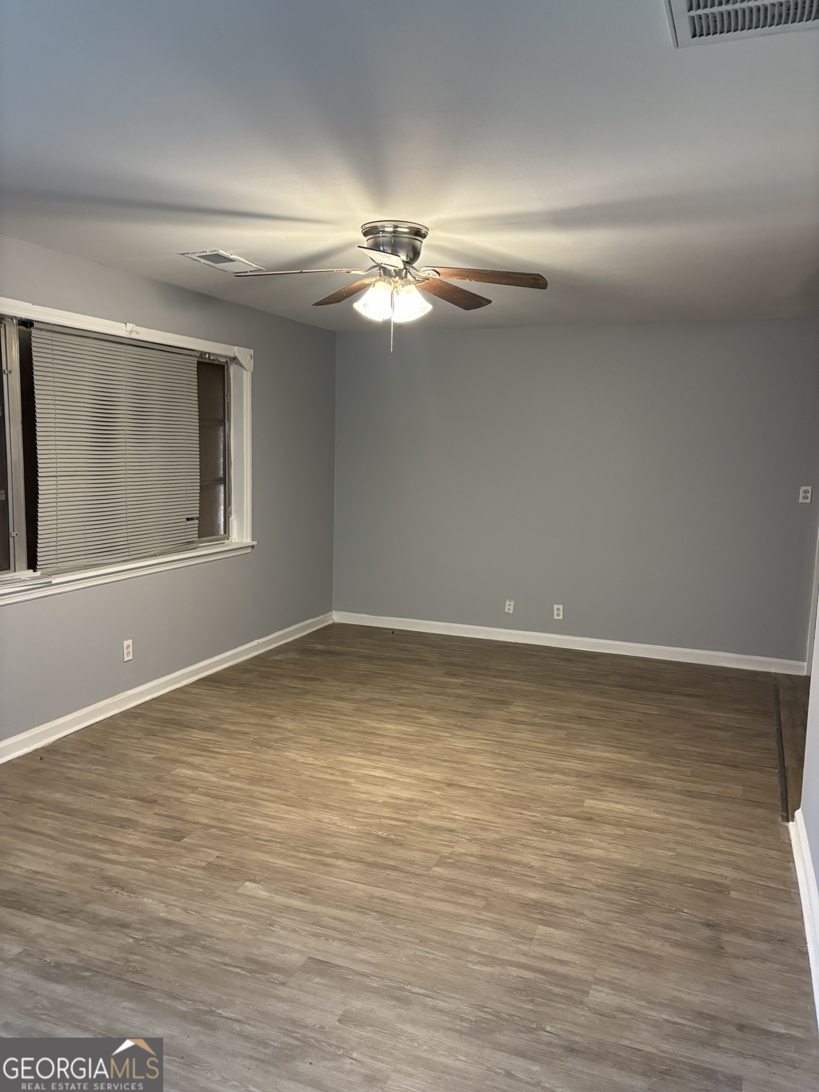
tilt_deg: -7.3
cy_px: 546
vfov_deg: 67.3
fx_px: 820
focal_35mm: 26
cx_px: 410
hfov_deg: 53.1
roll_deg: -3.3
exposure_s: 1/60
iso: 320
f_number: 1.6
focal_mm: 5.96
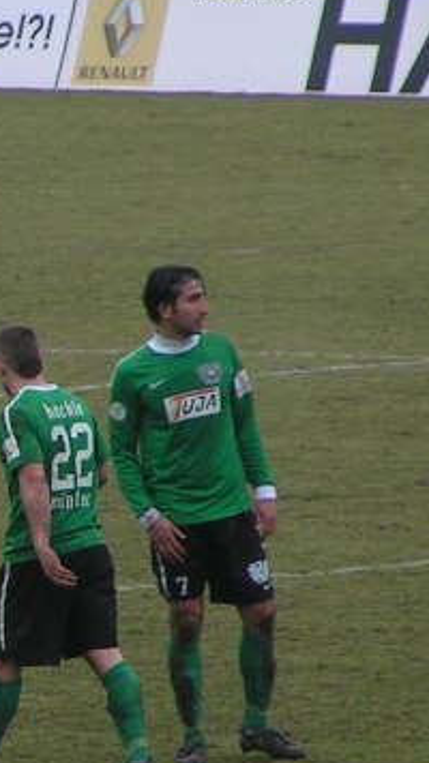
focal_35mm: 762
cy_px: 547
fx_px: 15424
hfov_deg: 1.6
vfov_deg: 2.8
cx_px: -272
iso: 80
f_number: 3.5
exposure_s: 1/320
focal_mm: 47.6
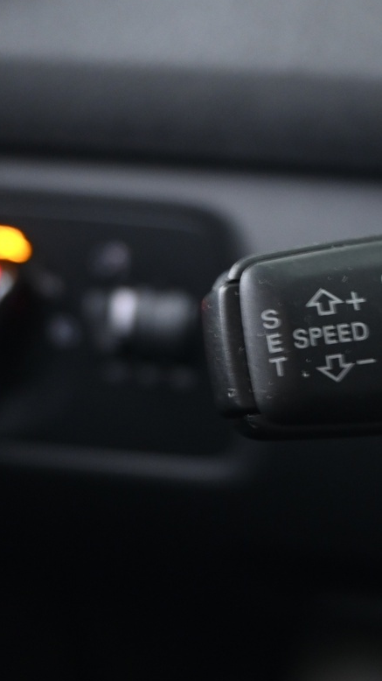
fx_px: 1298
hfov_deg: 16.4
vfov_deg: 29.3
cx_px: 392
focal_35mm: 72
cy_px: 311
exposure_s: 1/2
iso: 1000
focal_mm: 22
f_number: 4
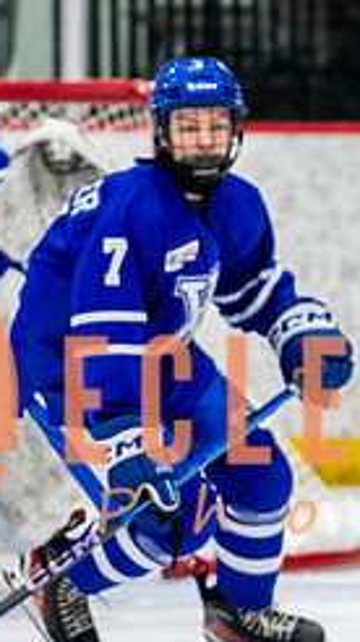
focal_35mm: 704
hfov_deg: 1.7
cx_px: 621
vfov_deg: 3.1
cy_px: 470
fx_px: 11972
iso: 1600
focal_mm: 200
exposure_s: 1/800
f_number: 3.2
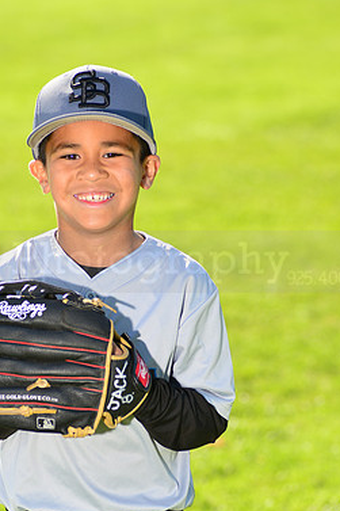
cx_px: 110
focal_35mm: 223
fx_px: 3162
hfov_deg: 6.2
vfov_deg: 9.2
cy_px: 249
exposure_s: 1/250
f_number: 5
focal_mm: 145
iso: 100
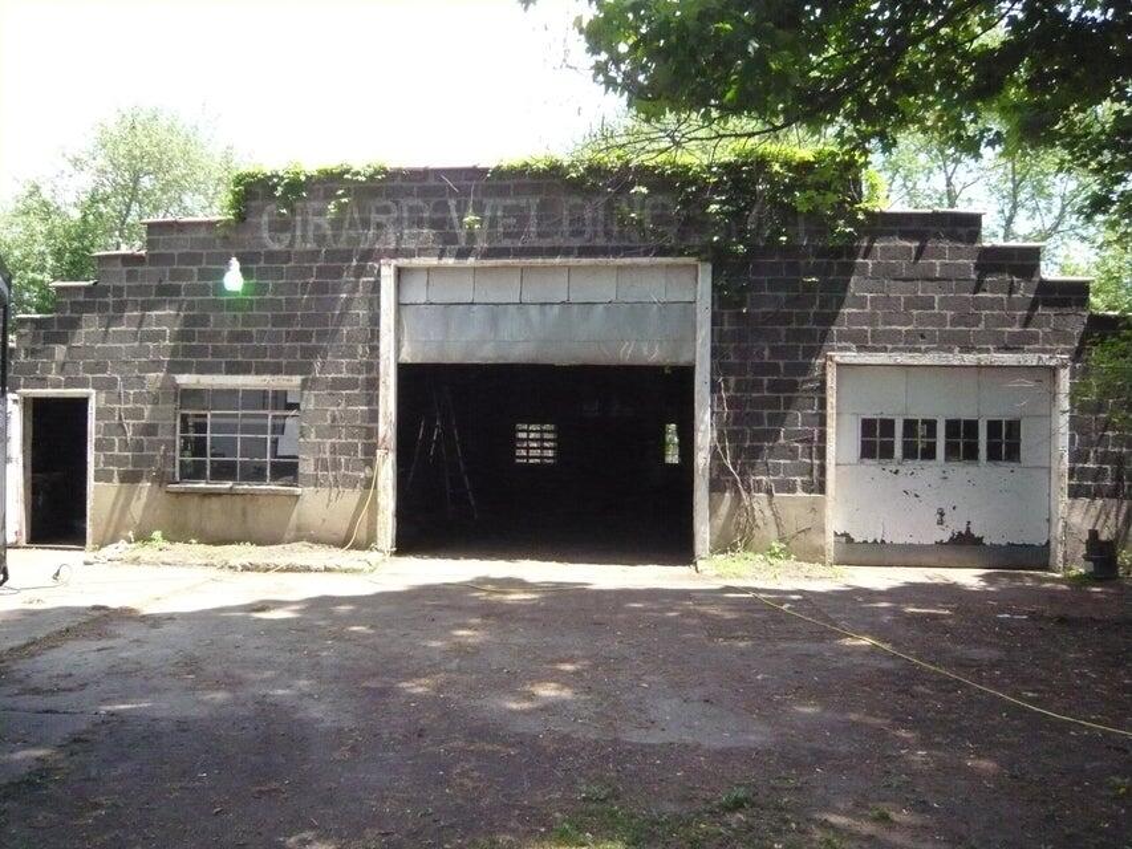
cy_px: 424
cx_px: 566
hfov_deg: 63.4
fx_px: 916
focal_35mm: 28
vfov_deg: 49.8
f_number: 8
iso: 800
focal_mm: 4.6
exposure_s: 1/320
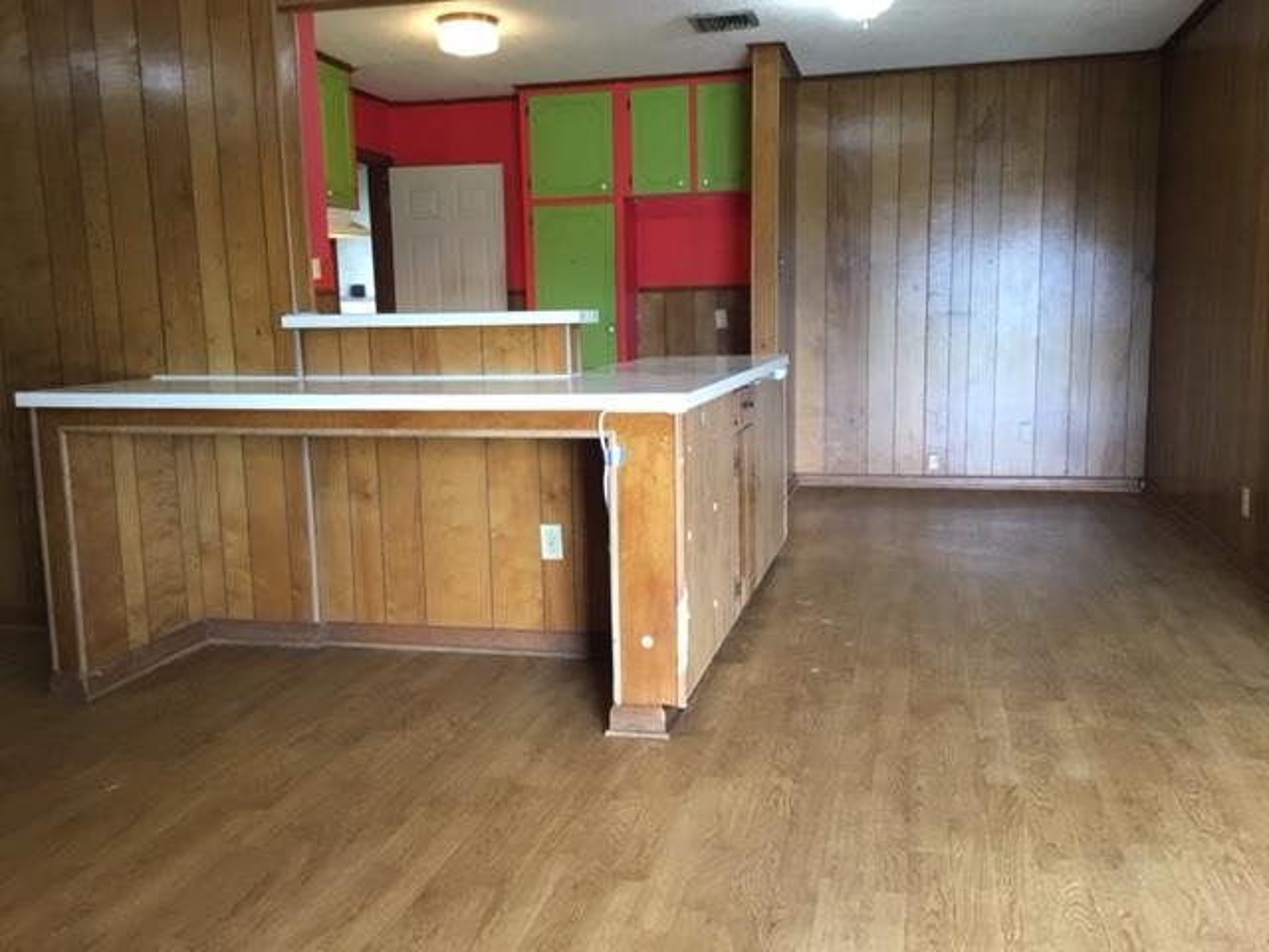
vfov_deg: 45.4
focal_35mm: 31
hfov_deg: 58.4
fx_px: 1136
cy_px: 476
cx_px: 634
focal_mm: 3.3
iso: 125
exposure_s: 1/30
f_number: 2.4
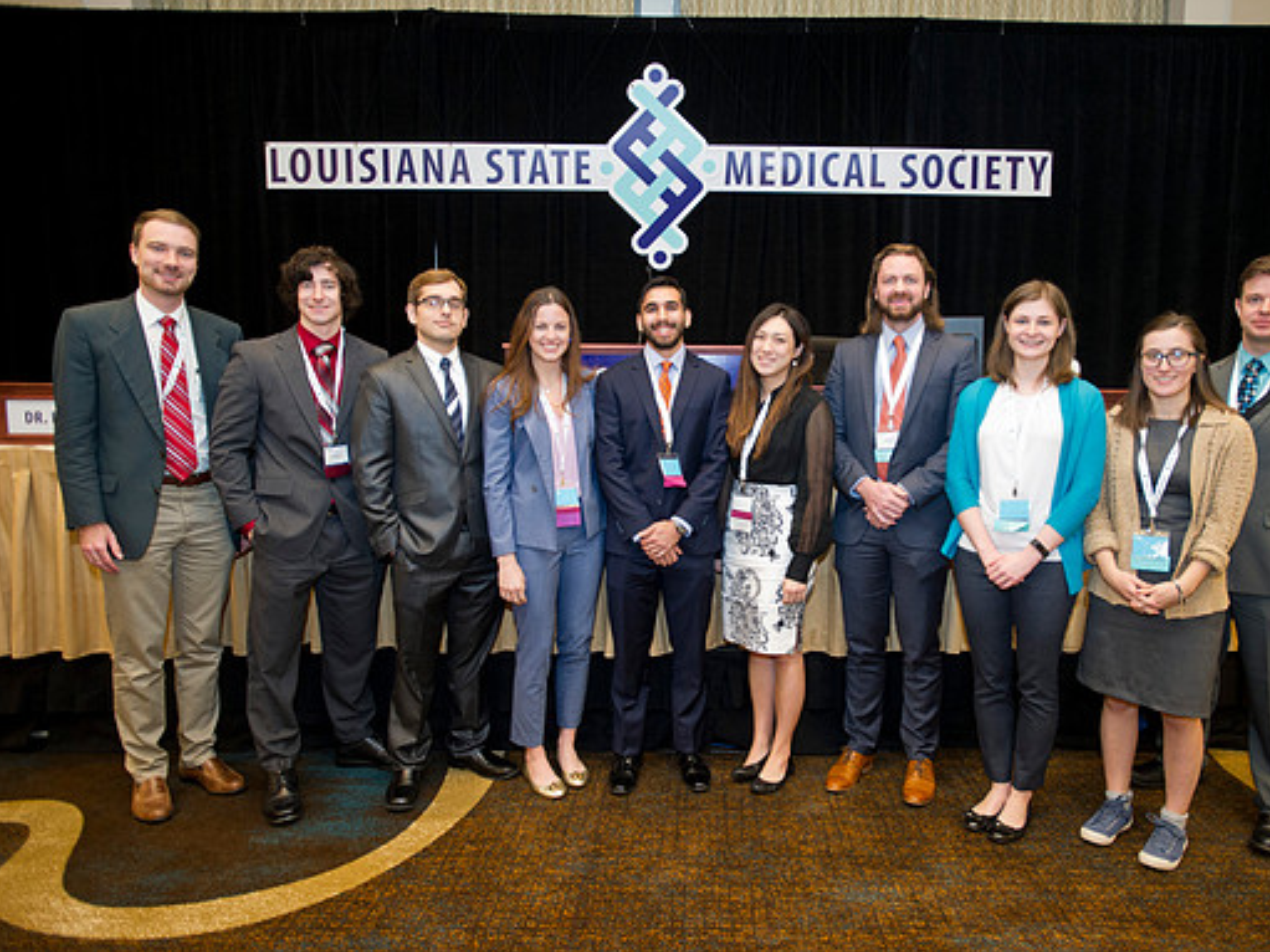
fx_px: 880
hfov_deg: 71.3
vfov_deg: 56.8
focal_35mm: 24
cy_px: 475
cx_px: 711
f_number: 2.8
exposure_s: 1/80
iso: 1600
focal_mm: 22
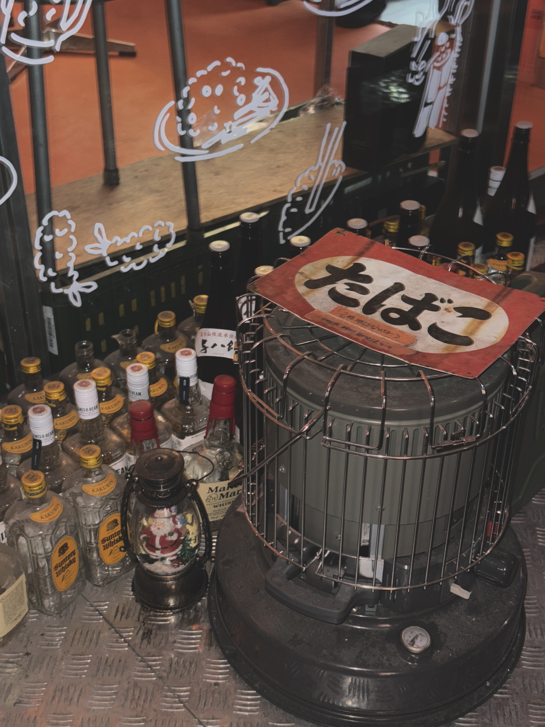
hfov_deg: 30.3
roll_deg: -0.3
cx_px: 272
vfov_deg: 39.7
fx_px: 1008
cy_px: 364
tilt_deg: -32.9
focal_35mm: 48
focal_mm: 6.76
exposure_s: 1/4
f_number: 1.78
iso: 80
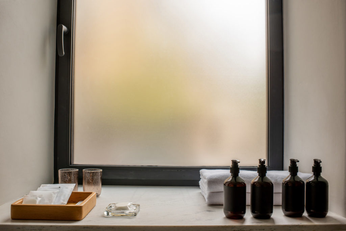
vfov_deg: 37.9
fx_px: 336
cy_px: 116
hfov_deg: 54.4
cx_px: 173
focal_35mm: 35
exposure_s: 1/13
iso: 64
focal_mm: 35
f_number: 10
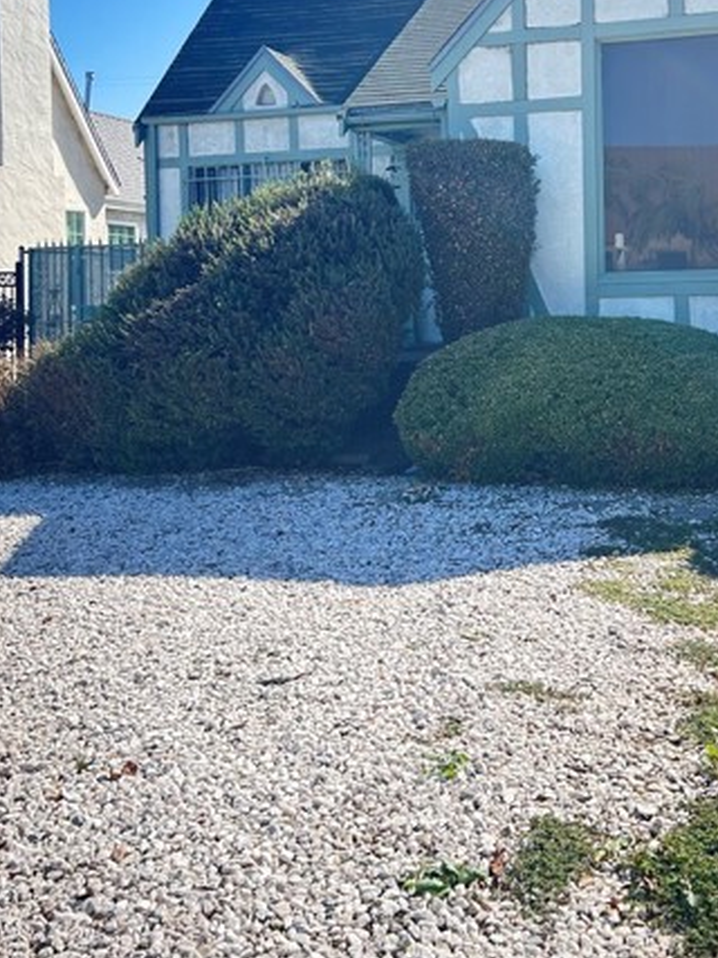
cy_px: 287
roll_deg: +1.0
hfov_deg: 36.4
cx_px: 485
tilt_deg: -0.4
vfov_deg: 46.8
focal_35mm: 39
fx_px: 1079
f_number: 1.5
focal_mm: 5.7
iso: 50
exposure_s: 1/1019
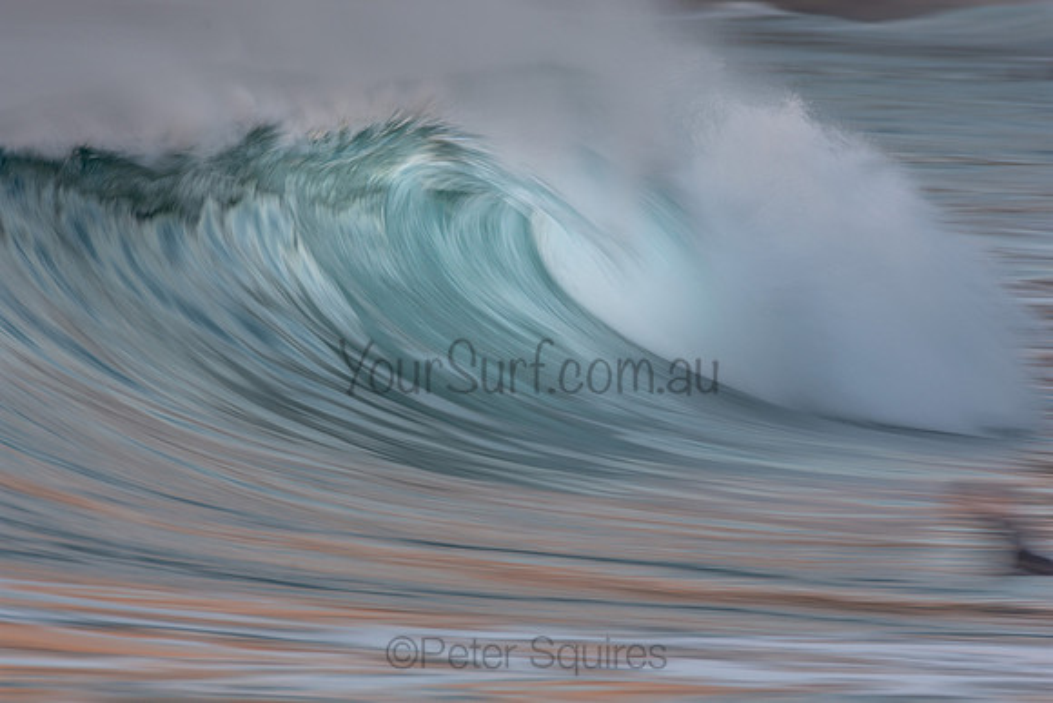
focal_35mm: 750
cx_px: 526
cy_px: 352
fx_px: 21944
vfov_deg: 1.8
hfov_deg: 2.7
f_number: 10
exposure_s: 1/13
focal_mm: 500
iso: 100
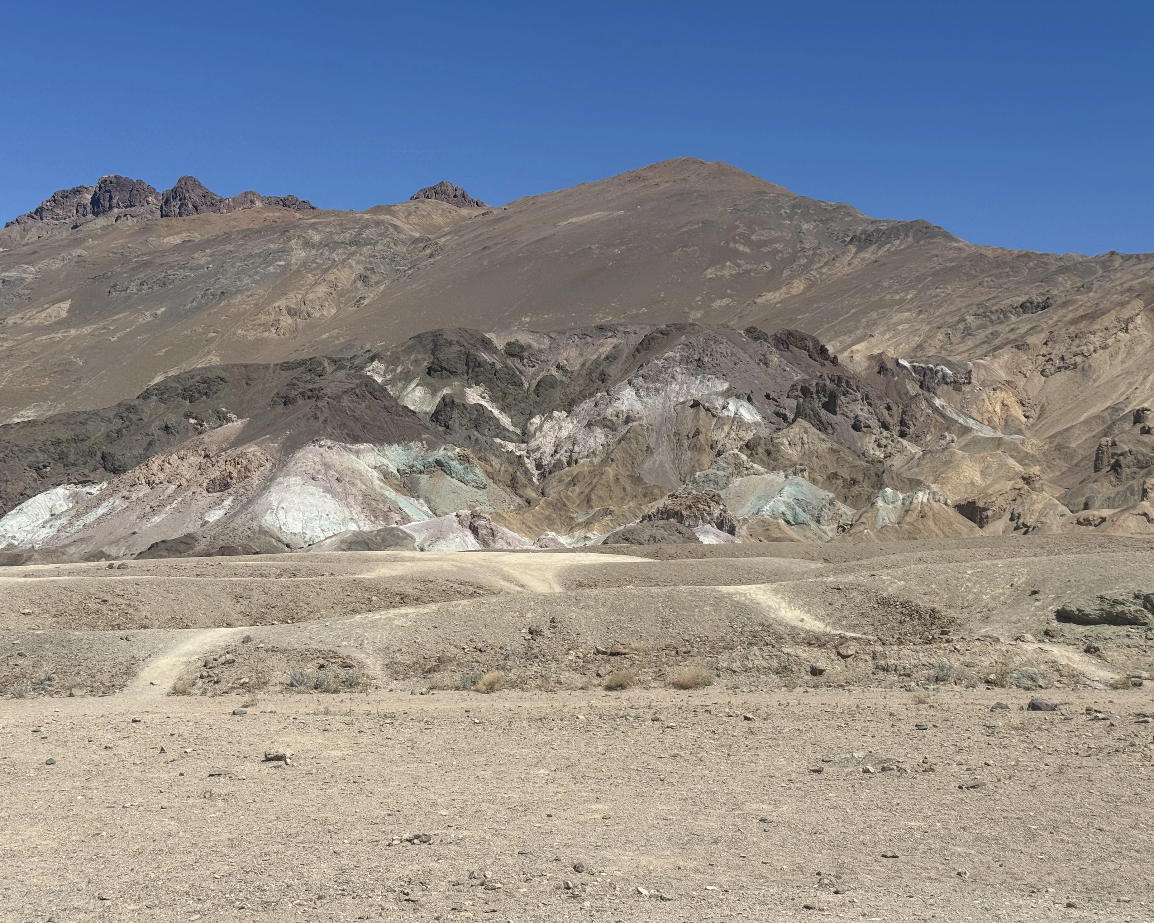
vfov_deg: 29.7
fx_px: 1742
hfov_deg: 36.7
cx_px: 571
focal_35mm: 51
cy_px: 460
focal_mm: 6.76
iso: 64
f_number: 1.78
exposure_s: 1/8772
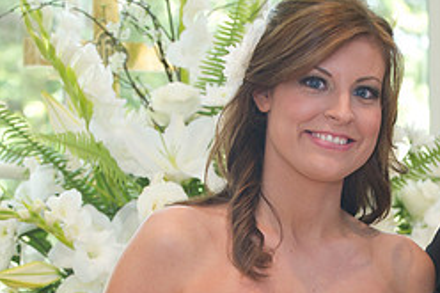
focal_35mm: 192
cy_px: 297
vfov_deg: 7.1
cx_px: 314
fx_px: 2345
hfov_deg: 10.7
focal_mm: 82
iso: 800
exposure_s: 1/80
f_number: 4
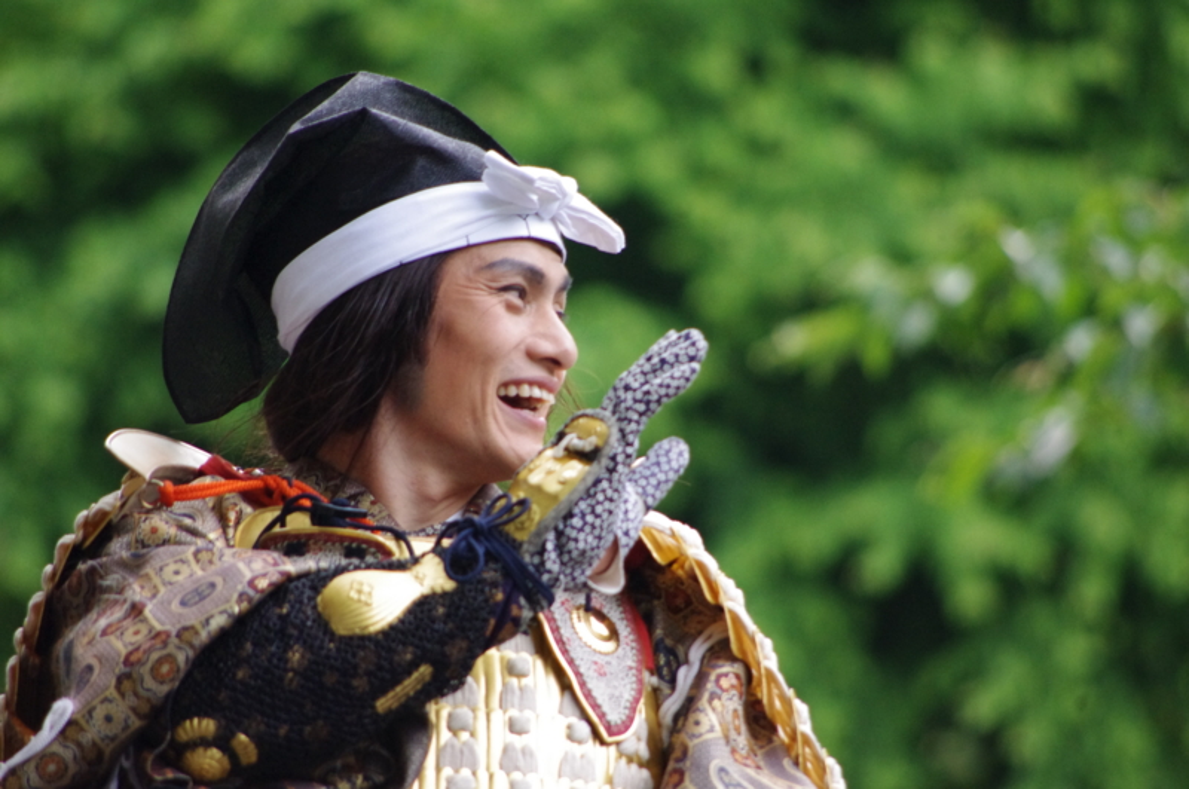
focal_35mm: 450
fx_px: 14841
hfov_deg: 4.6
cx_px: 594
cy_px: 394
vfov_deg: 3.0
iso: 1600
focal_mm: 300
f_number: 5.8
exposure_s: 1/400
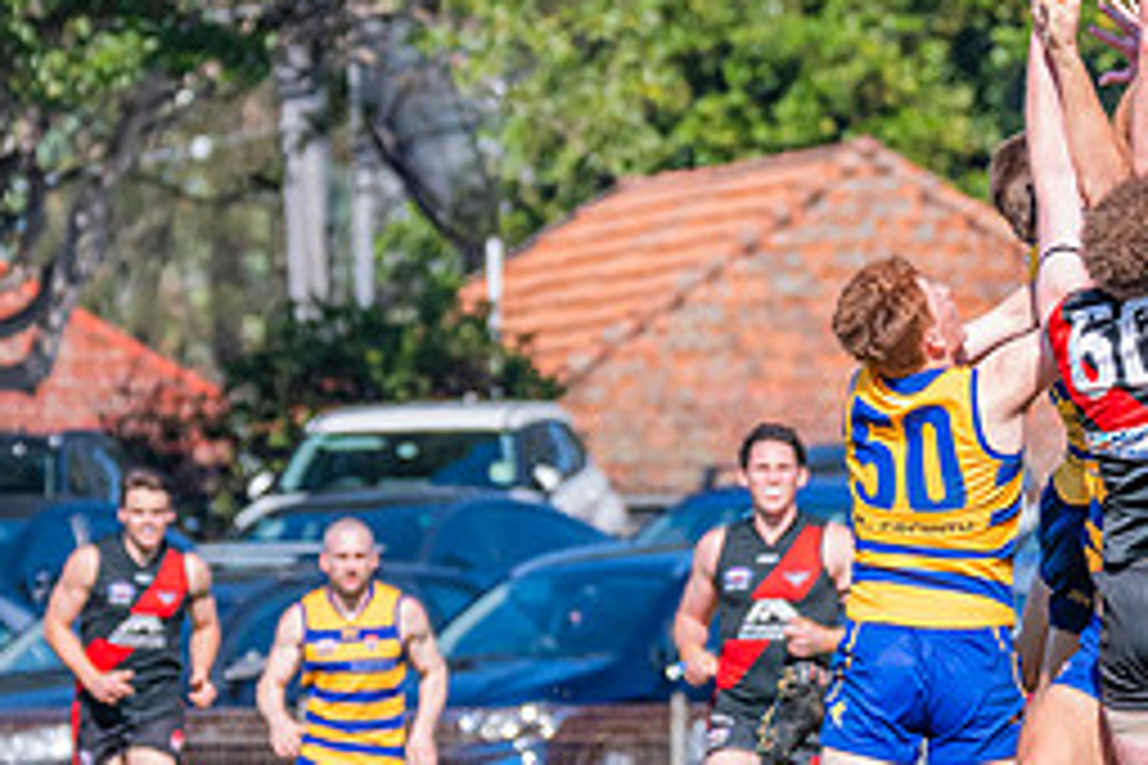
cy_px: 356
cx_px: 1210
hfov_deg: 2.6
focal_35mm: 793
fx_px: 25286
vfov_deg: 1.7
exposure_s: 1/1600
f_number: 8
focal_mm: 280
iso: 800
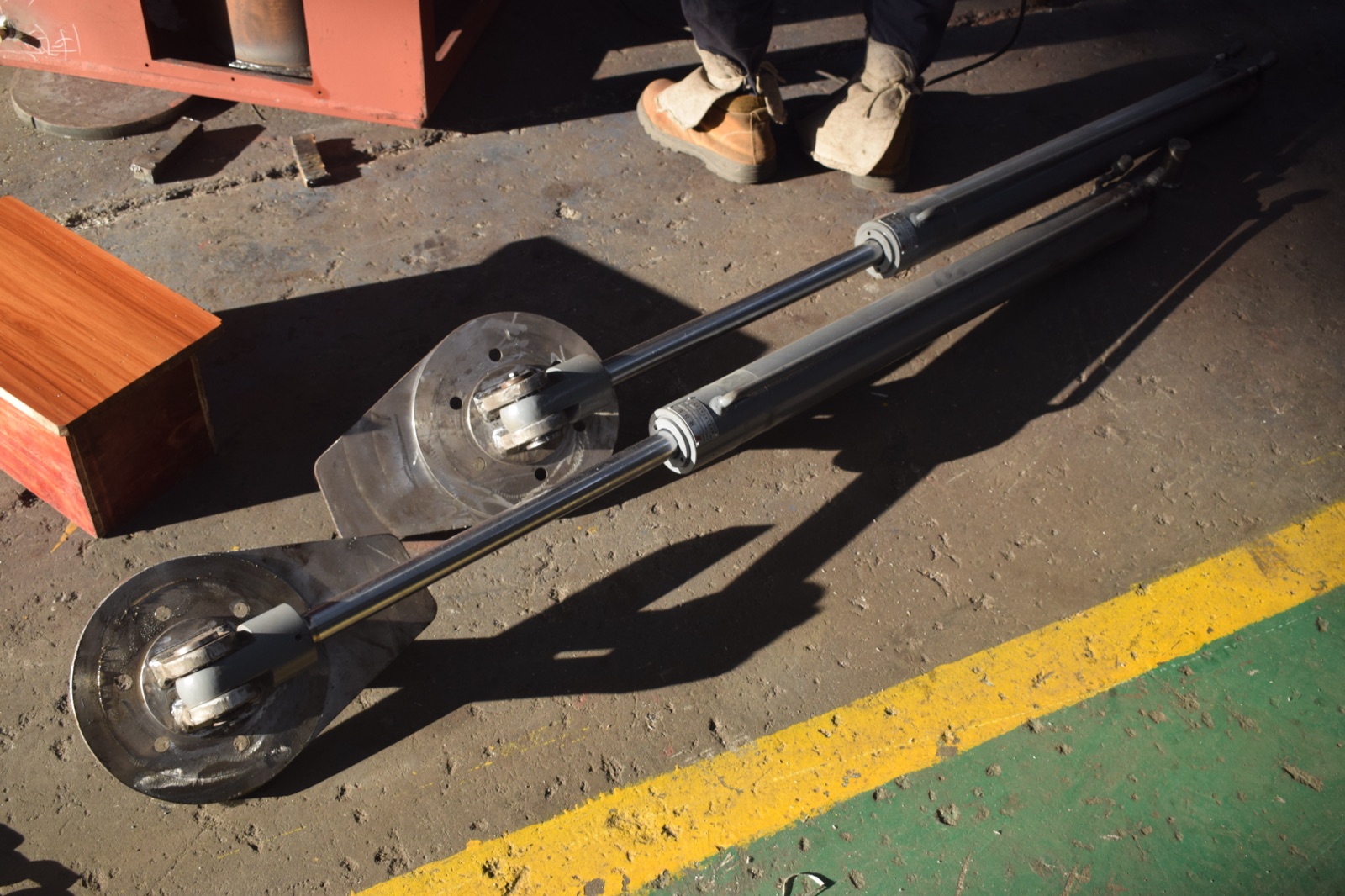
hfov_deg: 49.6
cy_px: 448
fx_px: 1457
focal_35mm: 39
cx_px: 672
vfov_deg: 34.2
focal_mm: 26
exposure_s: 1/125
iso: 400
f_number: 6.3
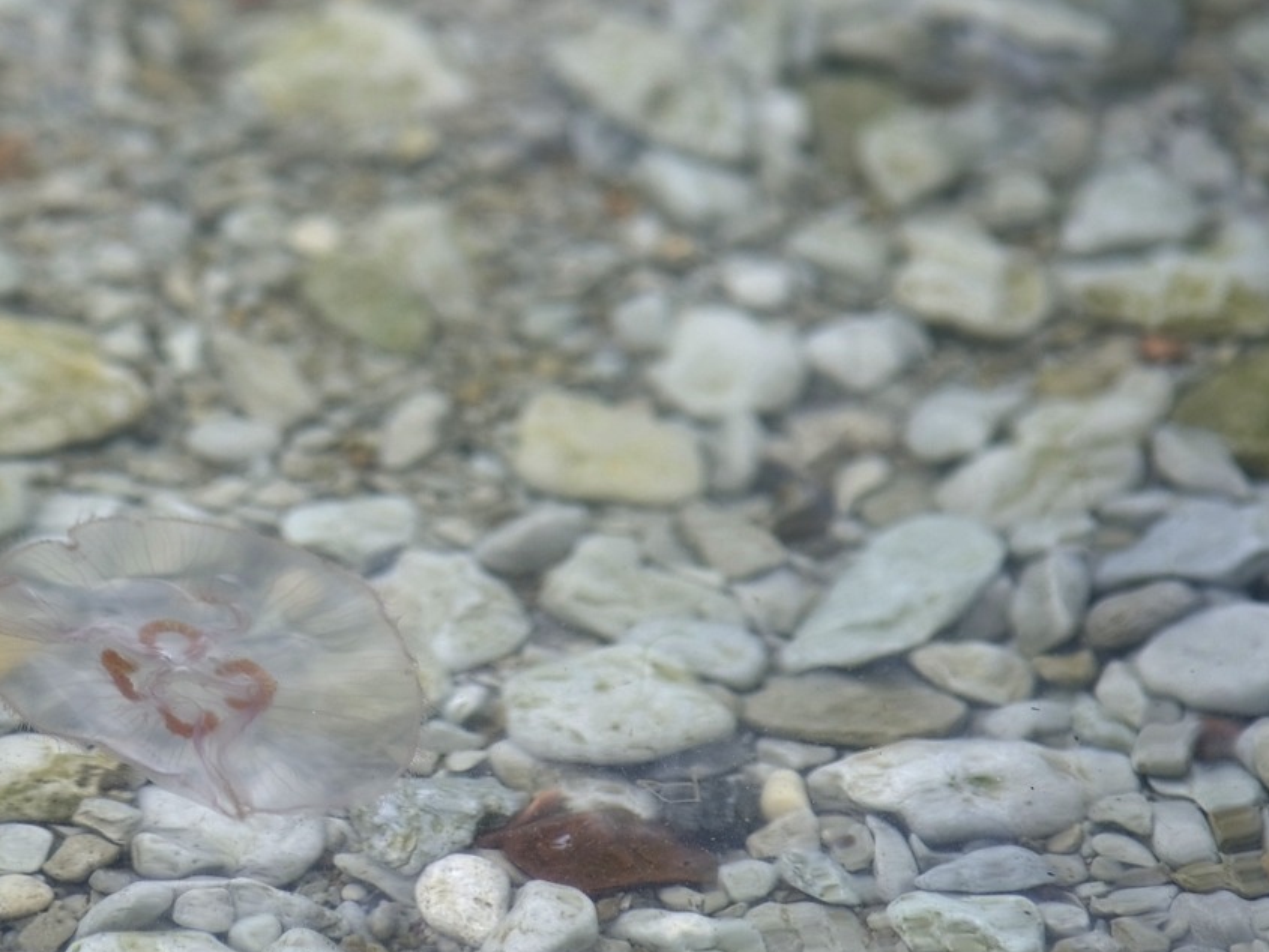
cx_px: 168
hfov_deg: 5.3
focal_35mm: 374
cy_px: 236
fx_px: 13713
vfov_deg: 4.0
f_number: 2.8
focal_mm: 200
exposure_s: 1/680
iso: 200
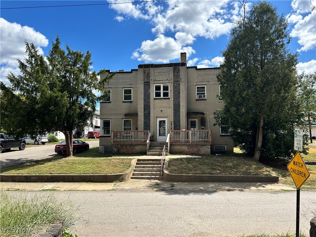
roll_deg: -0.6
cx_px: 158
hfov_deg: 67.3
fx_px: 237
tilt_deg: +4.2
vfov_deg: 53.1
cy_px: 118
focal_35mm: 26
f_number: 1.5
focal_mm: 5.7
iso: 50
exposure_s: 1/3077
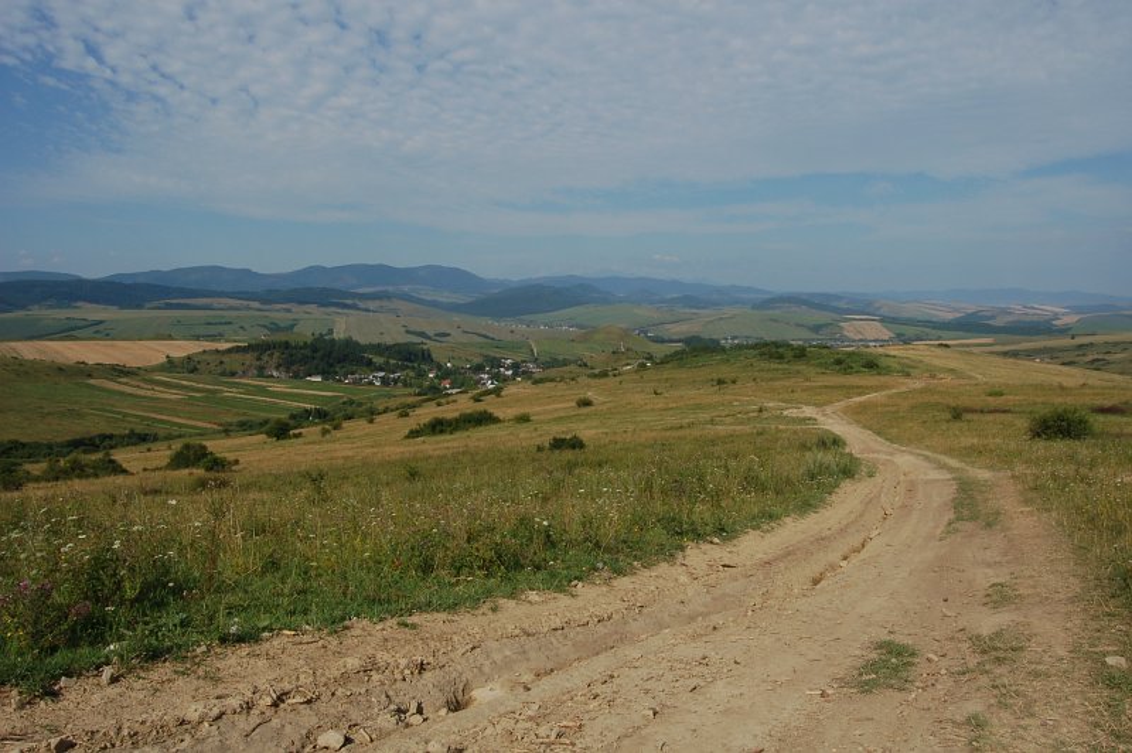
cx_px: 566
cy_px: 376
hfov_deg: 67.4
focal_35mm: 27
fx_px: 848
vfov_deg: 47.9
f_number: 22
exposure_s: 1/100
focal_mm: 18
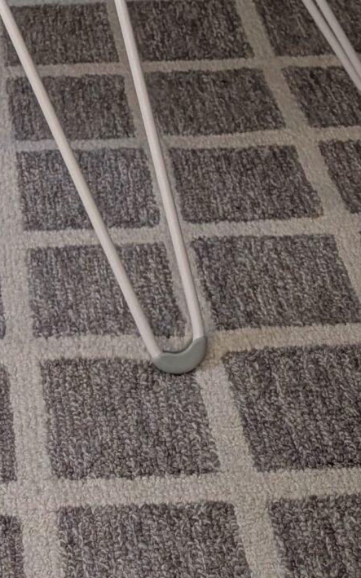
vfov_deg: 18.7
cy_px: -391
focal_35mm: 92
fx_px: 1449
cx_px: 13
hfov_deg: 14.0
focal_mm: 6.9
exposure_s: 1/356
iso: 603
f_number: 1.68
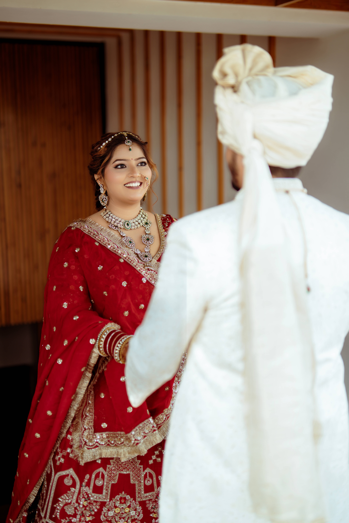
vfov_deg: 39.6
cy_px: 262
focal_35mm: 50
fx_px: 727
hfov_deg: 27.0
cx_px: 174
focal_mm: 50
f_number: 1.4
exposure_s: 1/320
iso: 50
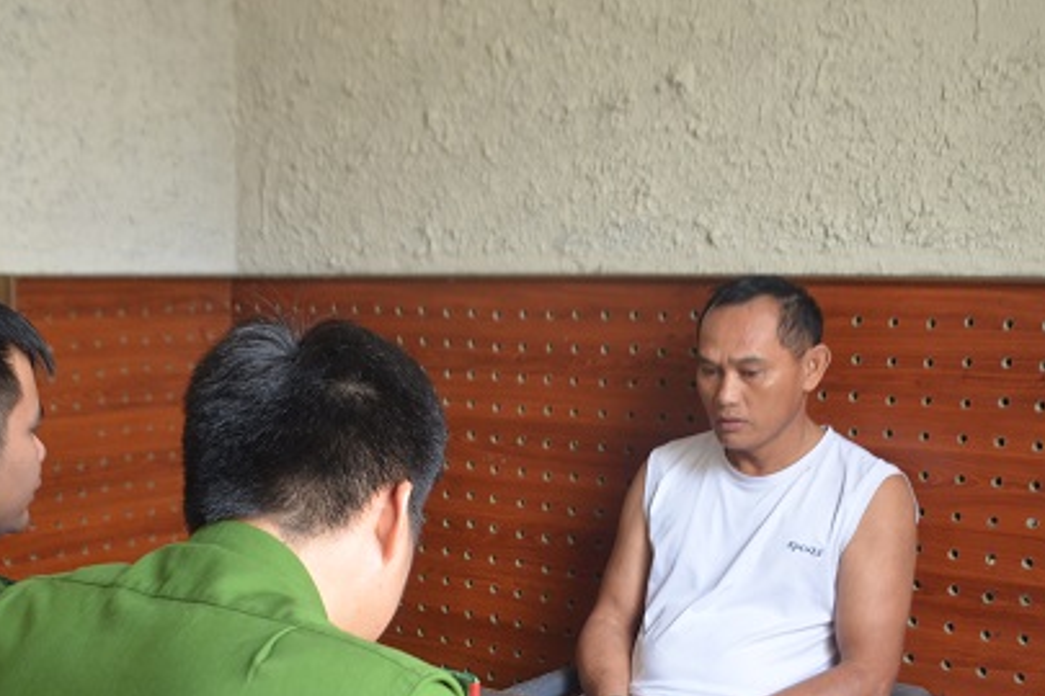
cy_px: 552
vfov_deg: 27.5
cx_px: 457
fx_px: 1393
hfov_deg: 41.0
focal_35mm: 48
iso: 640
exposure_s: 1/60
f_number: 4
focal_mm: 20
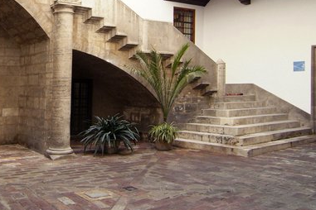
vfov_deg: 37.8
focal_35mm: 34
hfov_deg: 53.8
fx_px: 298
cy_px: 50
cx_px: 88
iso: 800
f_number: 5.6
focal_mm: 12
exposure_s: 1/60
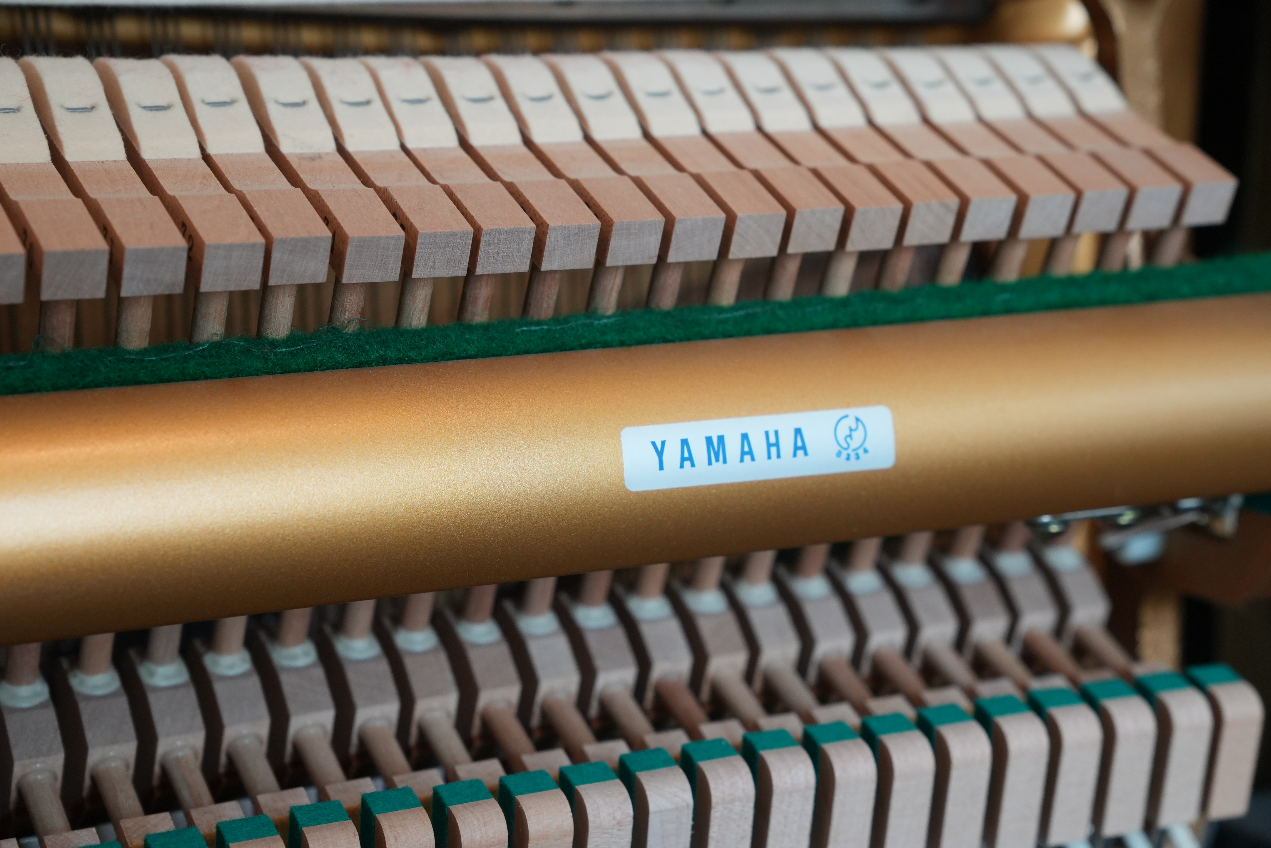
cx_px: 632
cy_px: 423
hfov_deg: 27.7
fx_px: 2577
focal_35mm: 73
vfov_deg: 18.7
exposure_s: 1/80
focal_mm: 48
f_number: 4
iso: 800
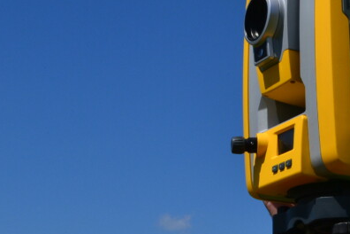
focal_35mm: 109
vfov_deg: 12.5
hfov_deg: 18.6
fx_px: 1060
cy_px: 42
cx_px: 269
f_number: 11
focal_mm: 24
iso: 280
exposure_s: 1/500
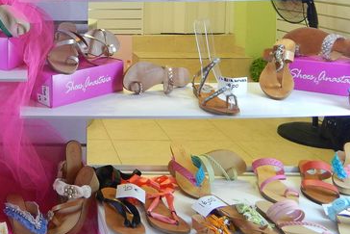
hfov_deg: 37.4
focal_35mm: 48
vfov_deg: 26.6
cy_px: 0
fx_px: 467
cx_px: 12
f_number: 3
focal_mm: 4
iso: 280
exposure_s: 1/30
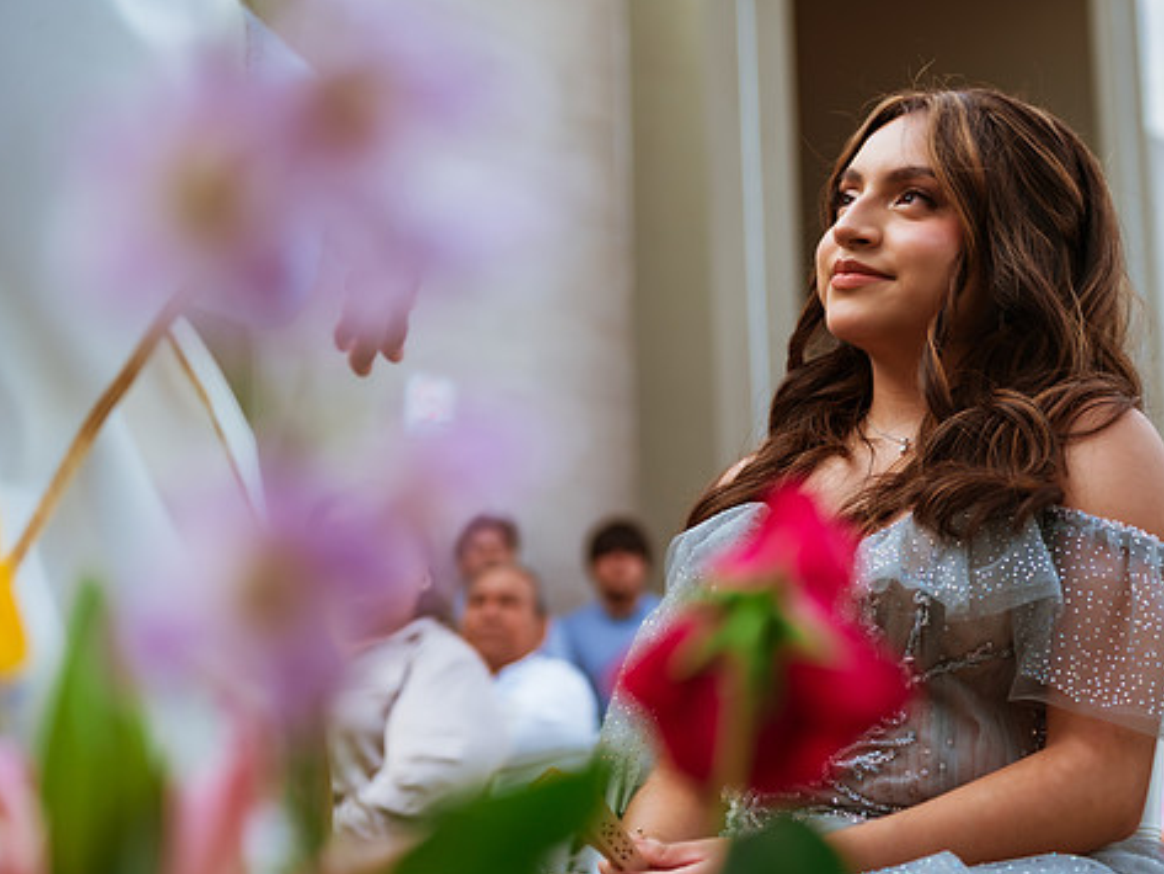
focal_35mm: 66
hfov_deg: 29.3
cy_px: 471
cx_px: 704
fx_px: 2220
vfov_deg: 22.3
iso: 100
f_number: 2.8
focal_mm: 56
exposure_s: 1/1250
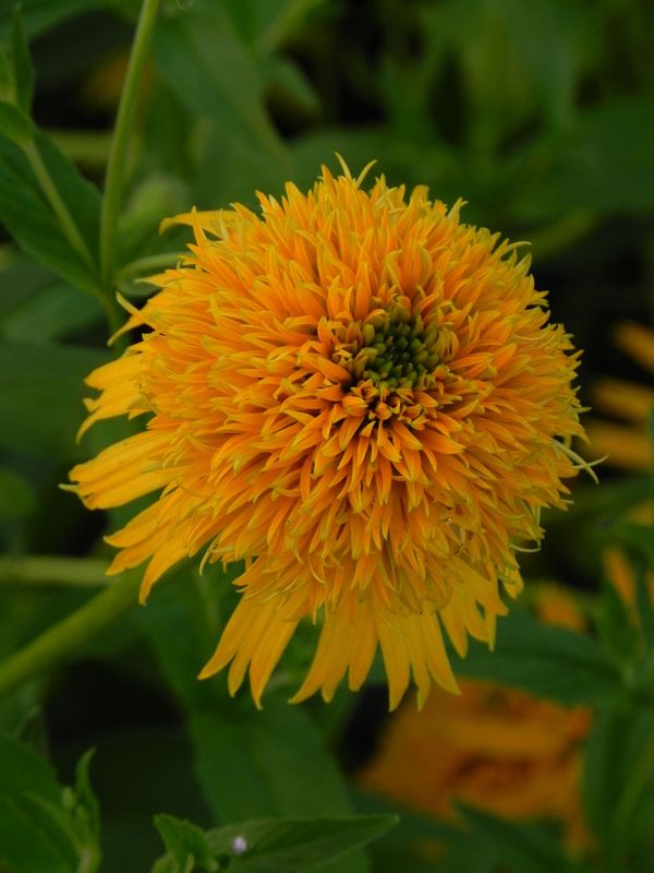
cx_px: 327
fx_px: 5340
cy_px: 436
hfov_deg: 7.0
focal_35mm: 212
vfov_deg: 9.3
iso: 160
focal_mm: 37.7
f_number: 5
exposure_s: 1/60
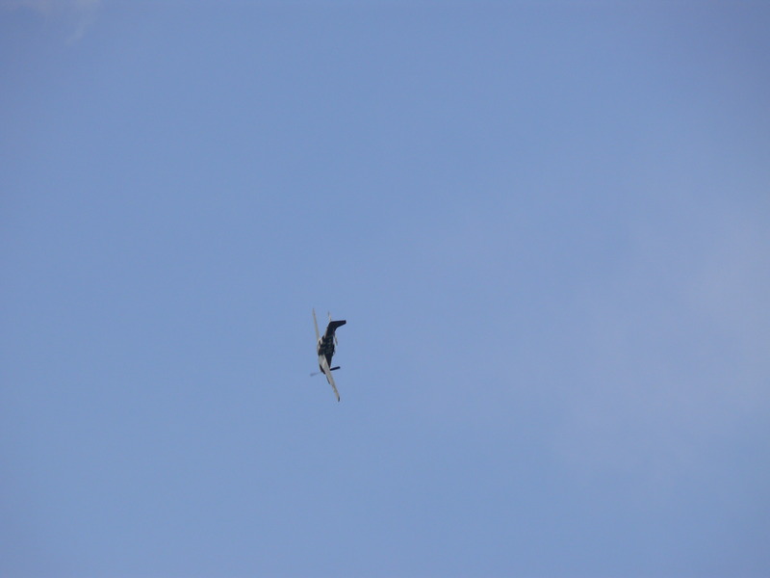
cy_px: 289
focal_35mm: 420
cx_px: 385
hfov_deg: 4.7
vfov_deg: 3.5
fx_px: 9343
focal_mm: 88.8
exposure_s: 1/1000
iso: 100
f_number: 5.6
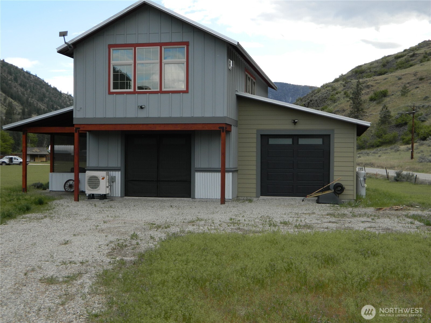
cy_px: 162
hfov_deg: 40.4
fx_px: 585
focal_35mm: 47
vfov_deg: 30.9
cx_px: 216
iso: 80
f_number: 3.6
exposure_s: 1/250
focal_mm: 8.4
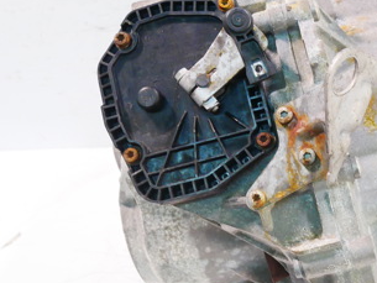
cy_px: 132
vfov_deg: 23.3
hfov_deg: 29.5
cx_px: 335
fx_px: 686
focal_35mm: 63
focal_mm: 15
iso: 1250
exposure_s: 1/60
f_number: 3.8
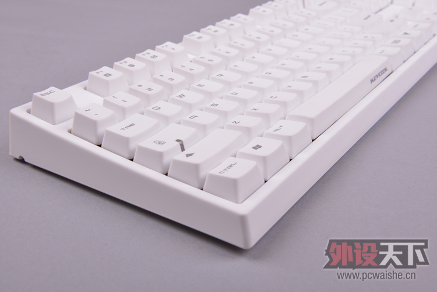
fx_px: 583
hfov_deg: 41.1
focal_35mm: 48
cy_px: 146
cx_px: 218
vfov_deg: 28.1
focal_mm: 48
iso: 200
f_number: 16
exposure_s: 1/160
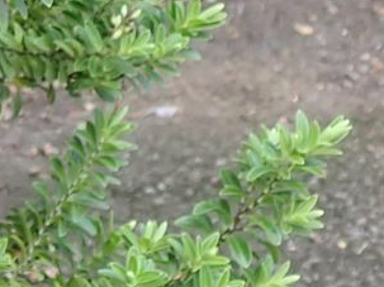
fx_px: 2196
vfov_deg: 7.5
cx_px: -433
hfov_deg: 9.3
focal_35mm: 198
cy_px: 201
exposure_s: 1/80
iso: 100
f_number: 2.3
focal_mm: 5.5
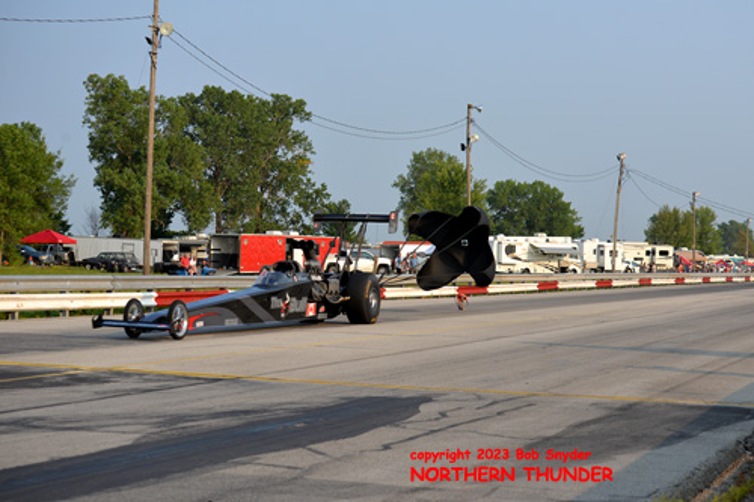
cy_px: 251
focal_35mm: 70
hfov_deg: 28.9
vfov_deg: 19.4
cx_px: 377
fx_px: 1466
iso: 400
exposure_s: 1/1600
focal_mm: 70
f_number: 5.6
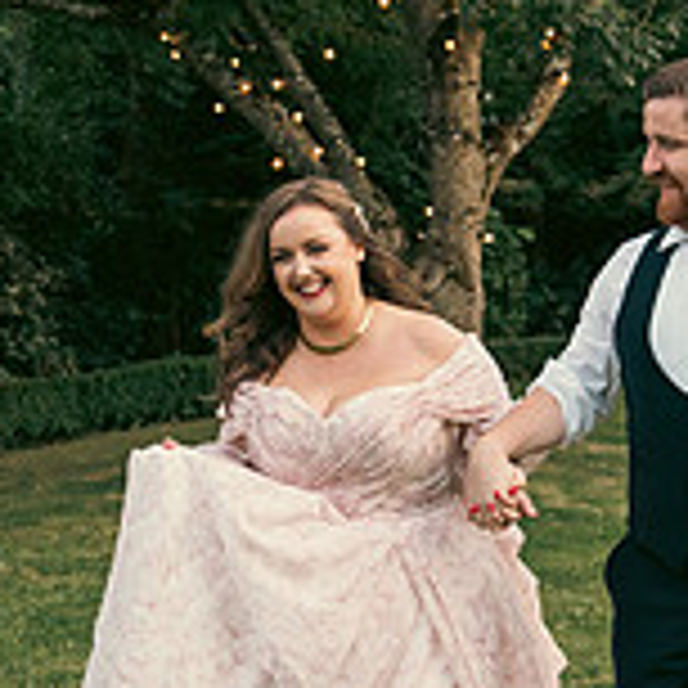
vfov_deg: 19.8
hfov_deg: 19.8
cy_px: 501
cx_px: 490
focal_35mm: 87
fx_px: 1956
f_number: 3.5
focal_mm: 27
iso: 1250
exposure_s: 1/200
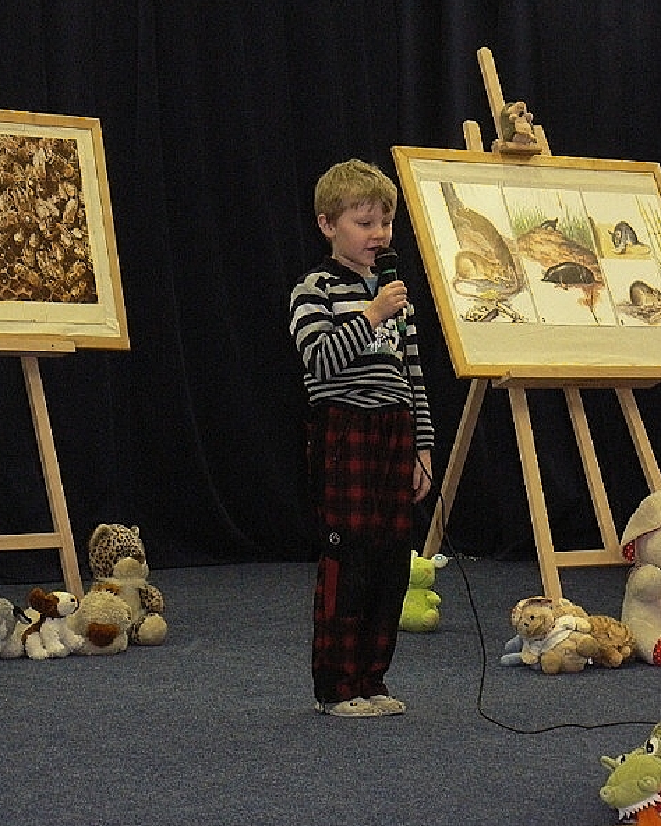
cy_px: 407
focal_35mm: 118
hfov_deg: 13.1
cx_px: 330
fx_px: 2887
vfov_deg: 16.3
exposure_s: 1/30
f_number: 3.2
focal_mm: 18.6
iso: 200
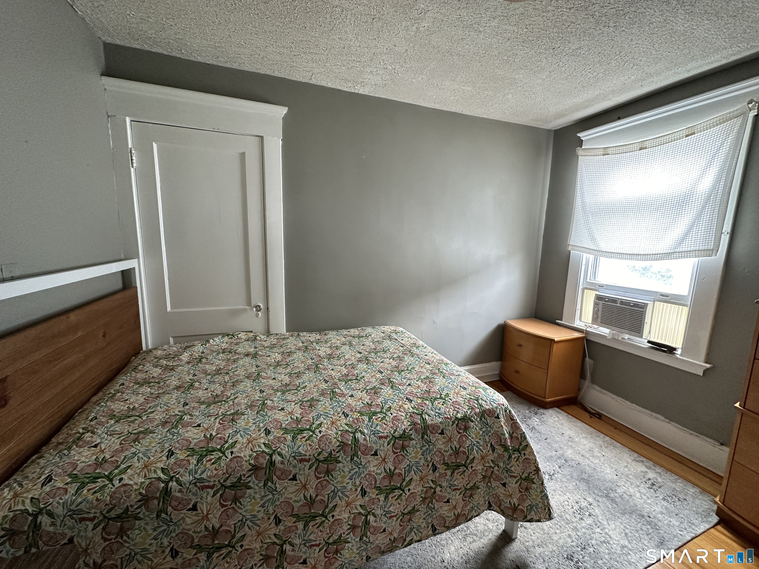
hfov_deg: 102.1
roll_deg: -1.7
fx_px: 307
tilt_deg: -8.6
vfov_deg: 85.7
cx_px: 380
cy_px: 284
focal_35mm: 14
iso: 250
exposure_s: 1/99
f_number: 2.2
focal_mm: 2.22
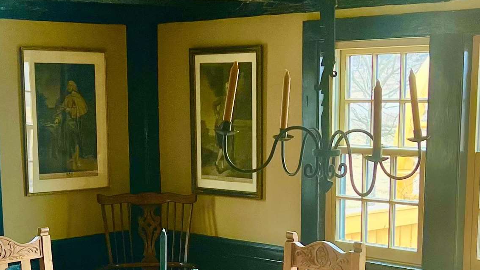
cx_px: 257
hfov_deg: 27.5
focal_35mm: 77
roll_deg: +0.7
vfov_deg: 15.5
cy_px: 248
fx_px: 980
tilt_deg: -9.9
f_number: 1.5
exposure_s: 1/120
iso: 80
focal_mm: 5.7
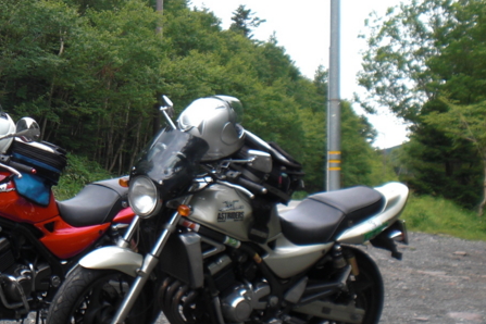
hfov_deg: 21.3
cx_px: 116
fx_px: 1282
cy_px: 123
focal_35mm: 95
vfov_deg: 14.4
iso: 64
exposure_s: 1/200
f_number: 3.6
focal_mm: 8.44
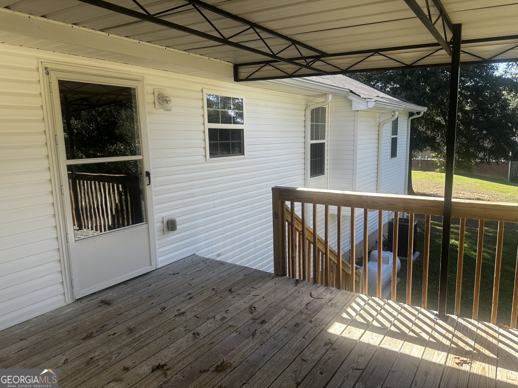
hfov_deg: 71.6
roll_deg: +1.6
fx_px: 359
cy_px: 194
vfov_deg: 56.8
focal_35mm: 24
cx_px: 259
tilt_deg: -9.1
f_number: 1.78
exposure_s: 1/567
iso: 80
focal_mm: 6.86
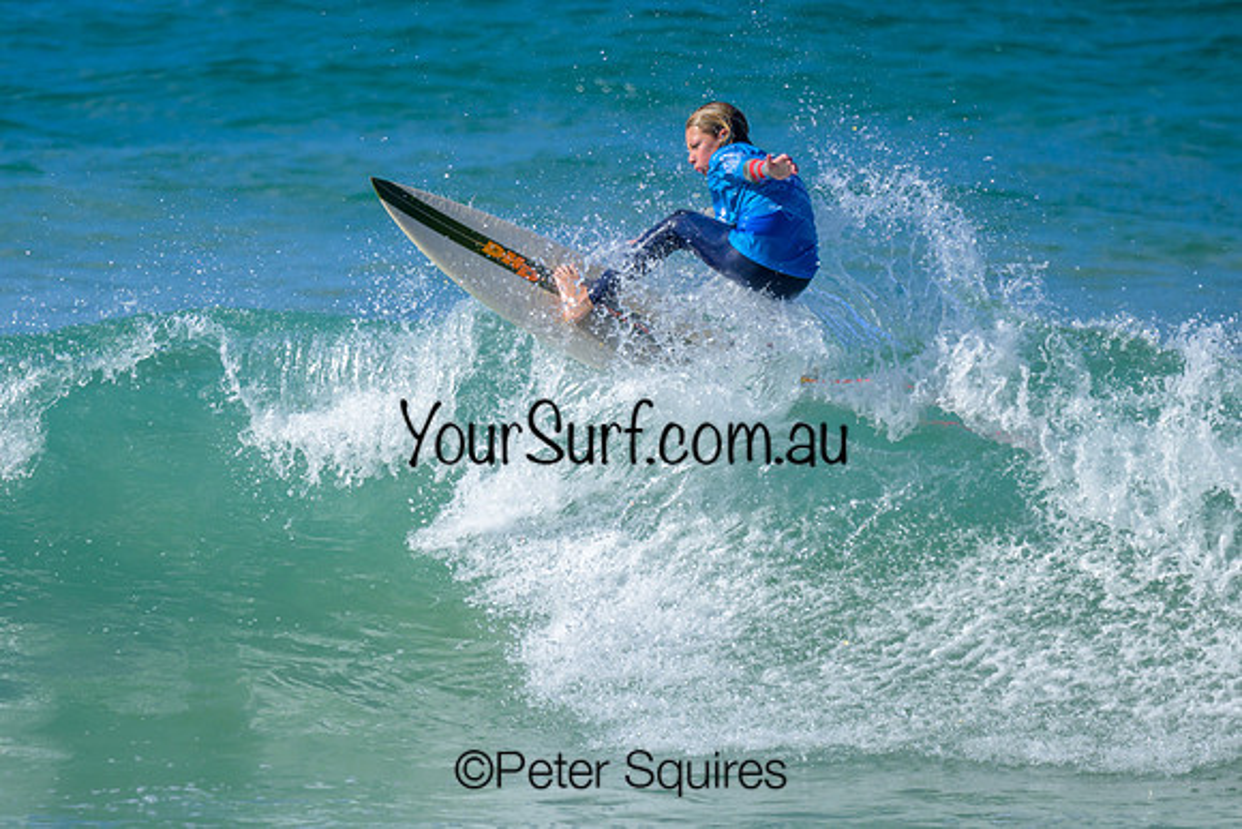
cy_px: 490
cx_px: 557
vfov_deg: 1.3
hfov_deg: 1.9
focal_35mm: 1098
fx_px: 37902
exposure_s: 1/2000
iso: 360
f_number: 6.3
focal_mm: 800
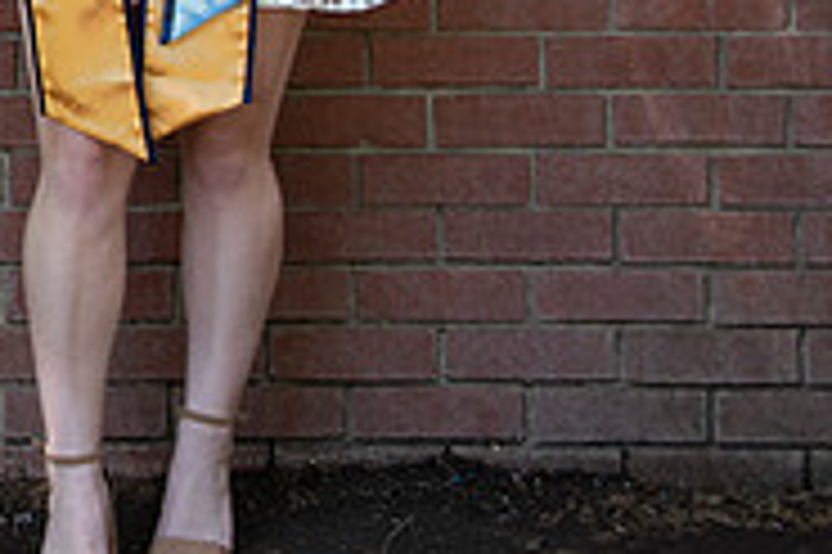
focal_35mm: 157
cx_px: -328
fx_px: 3625
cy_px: -286
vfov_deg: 8.5
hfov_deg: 12.6
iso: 640
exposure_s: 1/320
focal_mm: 50
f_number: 5.6
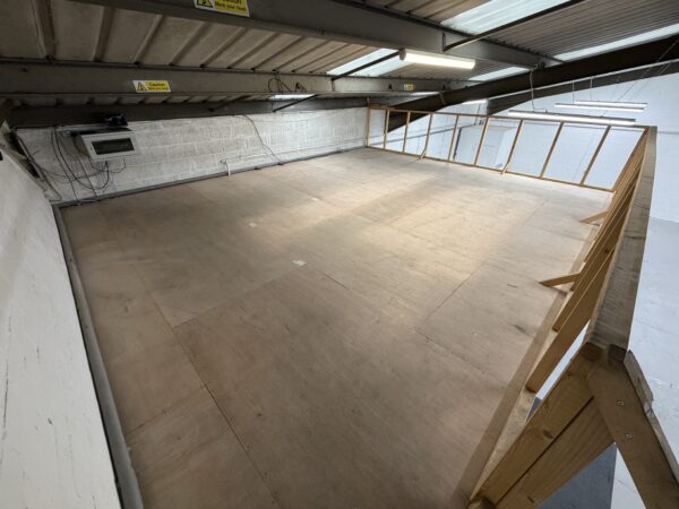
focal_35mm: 14
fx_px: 275
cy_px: 254
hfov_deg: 102.1
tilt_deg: -31.1
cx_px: 340
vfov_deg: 85.7
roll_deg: -0.4
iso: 250
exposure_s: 1/100
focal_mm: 2.22
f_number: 2.2
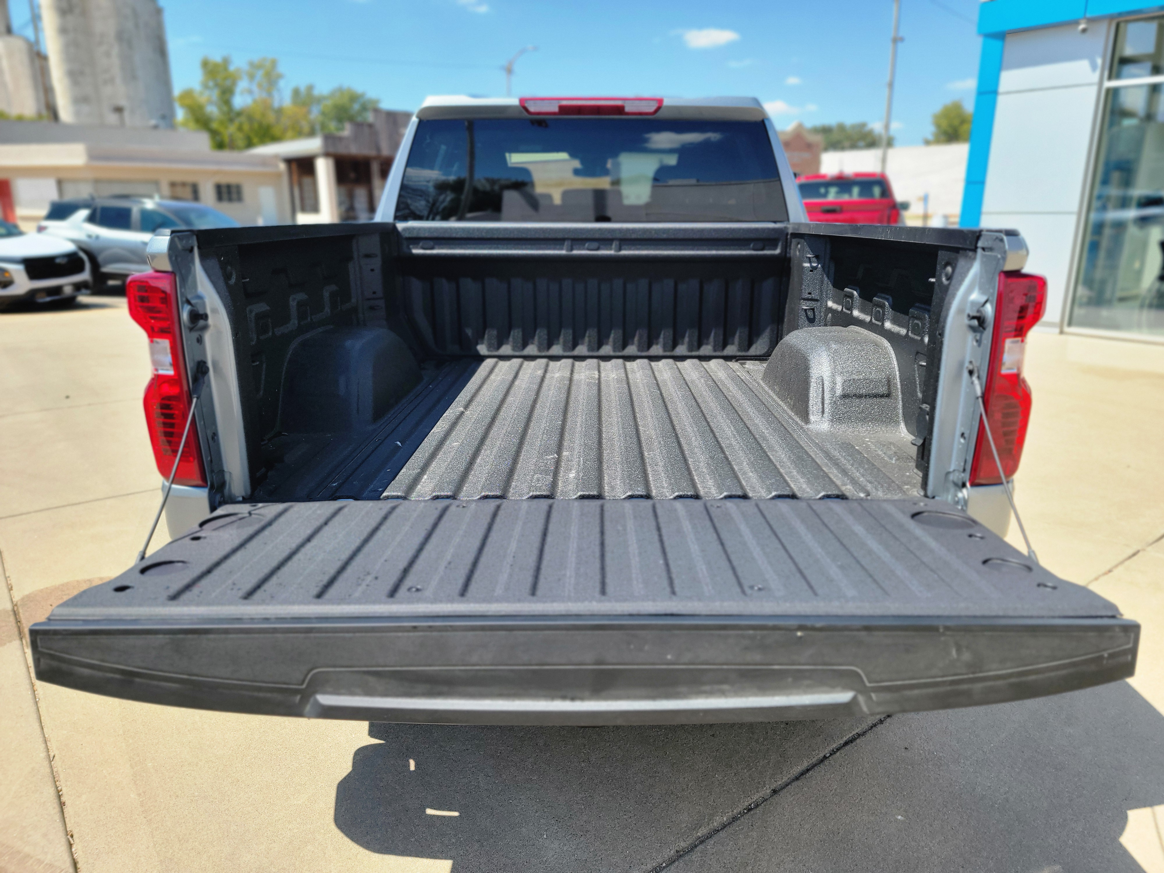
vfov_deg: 56.8
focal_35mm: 24
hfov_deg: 71.6
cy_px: 436
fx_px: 807
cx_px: 582
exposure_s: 1/538
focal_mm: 6.7
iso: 16
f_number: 1.8
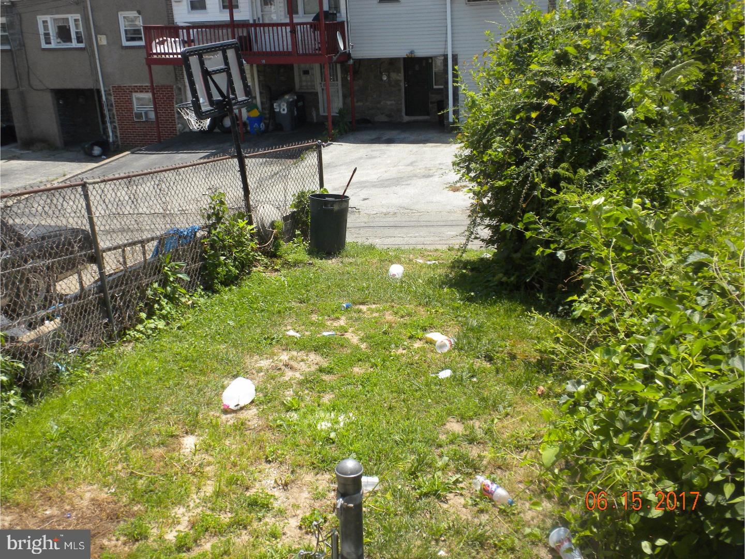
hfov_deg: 50.1
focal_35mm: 37
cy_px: 280
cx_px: 372
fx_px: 796
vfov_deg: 38.7
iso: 90
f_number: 10
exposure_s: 1/95
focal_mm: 6.6
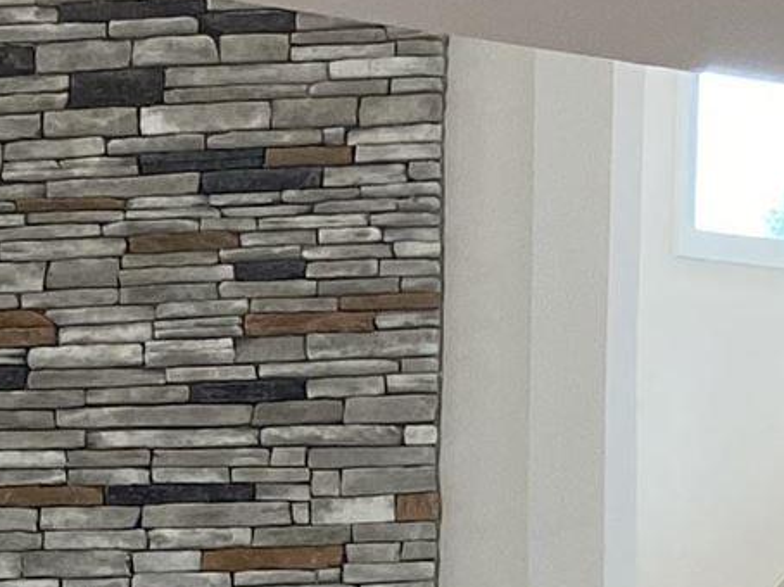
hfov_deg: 11.0
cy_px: 1276
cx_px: -193
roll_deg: +0.3
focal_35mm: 176
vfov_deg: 7.9
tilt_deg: -6.1
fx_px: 3984
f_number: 1.8
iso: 125
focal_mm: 4.25
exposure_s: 1/120
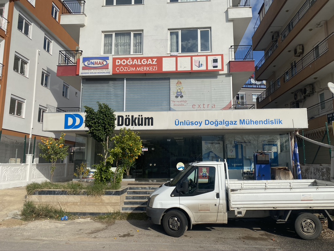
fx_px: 251
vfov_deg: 53.1
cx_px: 167
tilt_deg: +9.3
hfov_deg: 67.3
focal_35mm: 26
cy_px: 126
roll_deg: -0.1
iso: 32
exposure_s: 1/5780
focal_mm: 4.25
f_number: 1.8
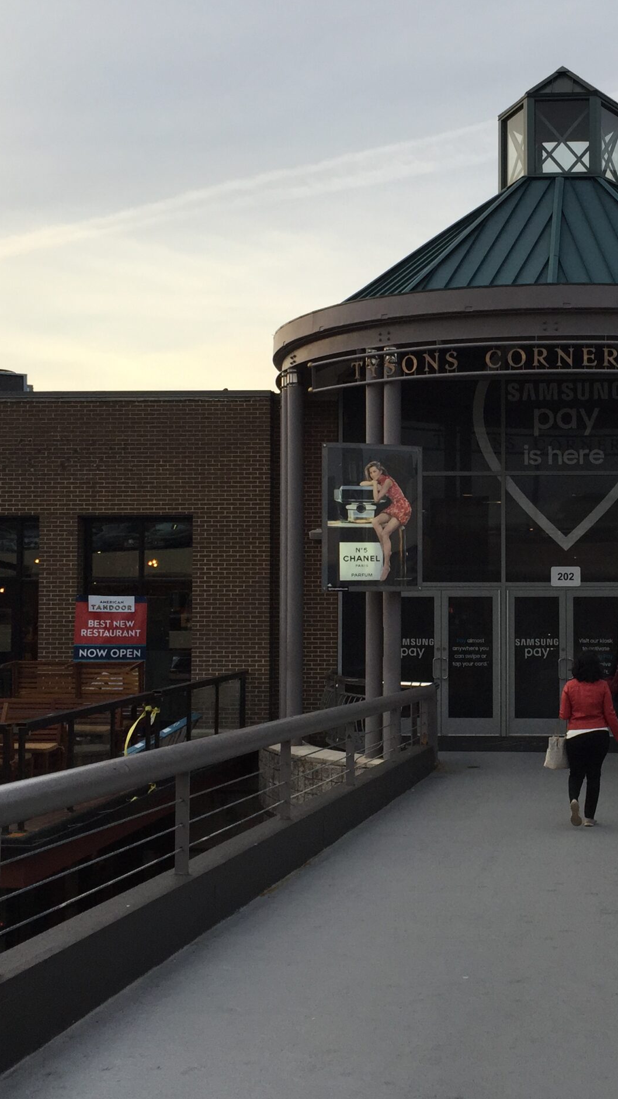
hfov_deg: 26.9
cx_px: 539
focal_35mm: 43
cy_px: 547
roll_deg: -1.1
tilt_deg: +1.9
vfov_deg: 47.4
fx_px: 1253
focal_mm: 4.15
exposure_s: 1/329
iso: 32
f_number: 2.2
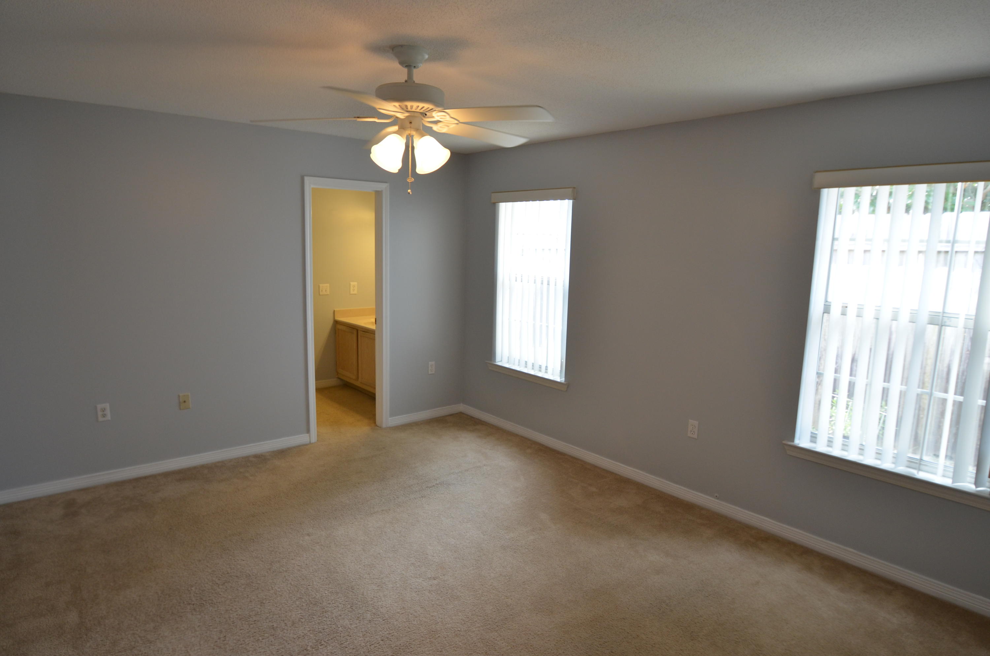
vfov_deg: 59.3
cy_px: 328
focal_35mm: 21
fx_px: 576
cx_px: 495
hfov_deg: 81.3
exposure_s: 1/80
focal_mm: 14
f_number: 4.5
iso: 400
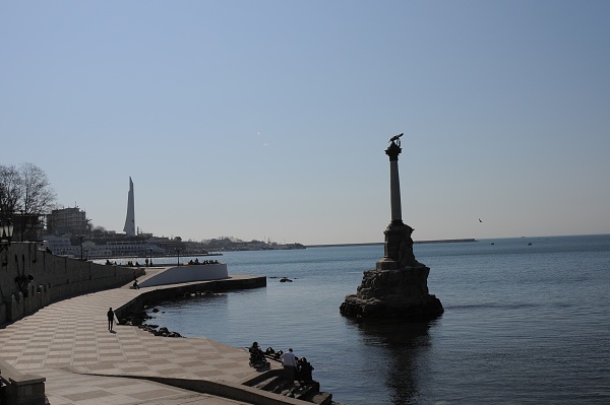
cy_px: 202
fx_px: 609
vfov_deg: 36.8
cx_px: 305
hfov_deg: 53.2
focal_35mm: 36
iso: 200
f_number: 7.1
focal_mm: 24
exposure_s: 1/2500
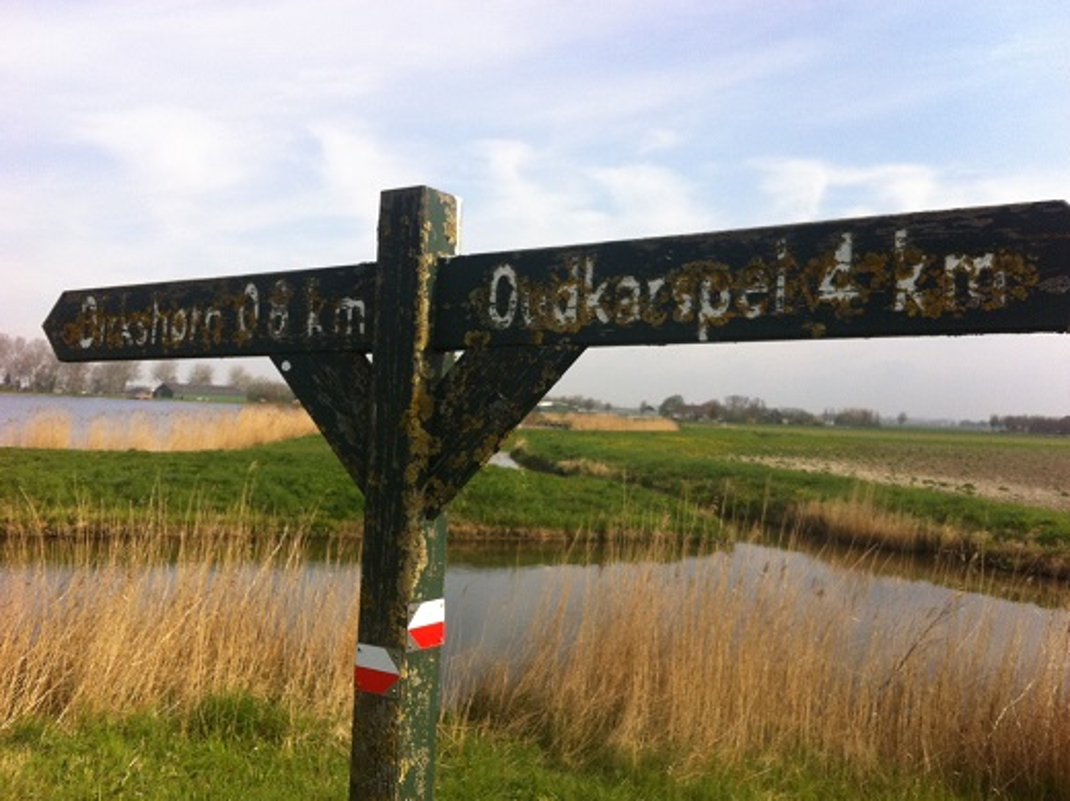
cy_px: 408
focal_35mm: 36
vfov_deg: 39.6
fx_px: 1112
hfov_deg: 51.4
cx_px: 540
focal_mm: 3.85
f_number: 2.8
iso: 80
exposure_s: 1/1040
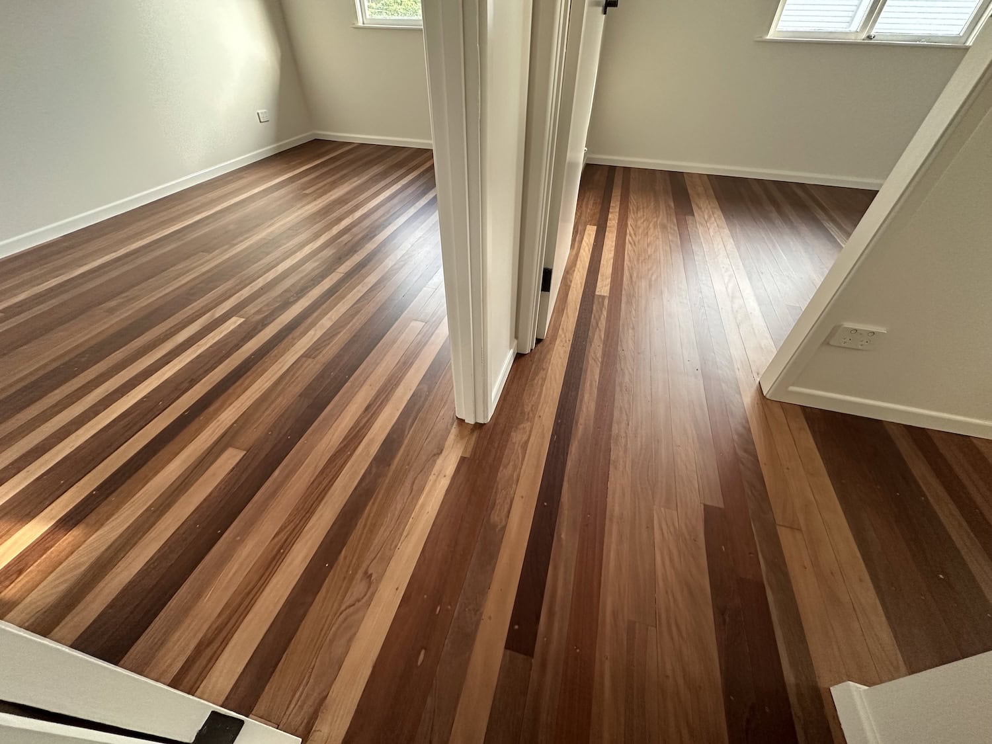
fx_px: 401
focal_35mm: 14
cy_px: 372
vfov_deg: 85.7
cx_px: 496
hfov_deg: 102.1
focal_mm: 2.2
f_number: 2.2
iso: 250
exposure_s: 1/99
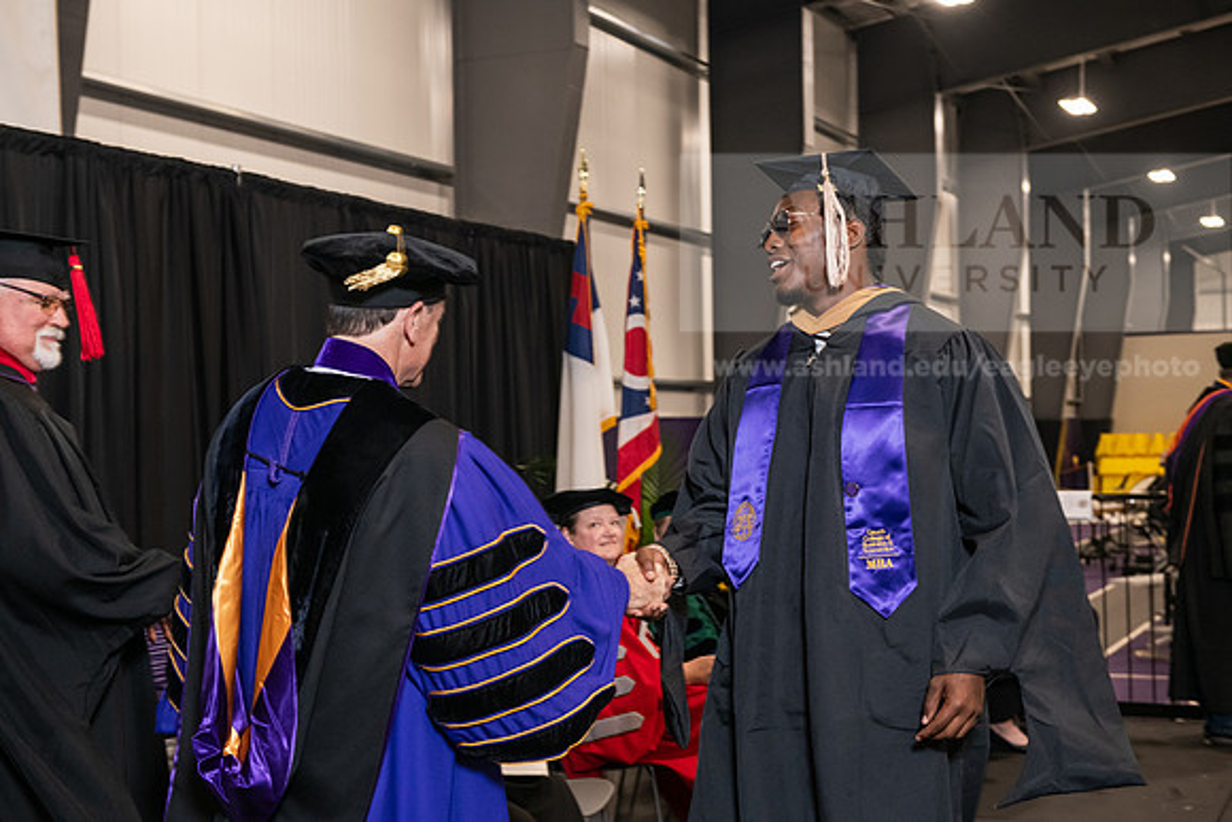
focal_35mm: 55
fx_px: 1883
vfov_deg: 24.6
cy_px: 411
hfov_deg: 36.2
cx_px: 616
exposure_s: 1/125
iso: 2000
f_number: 5
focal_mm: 55
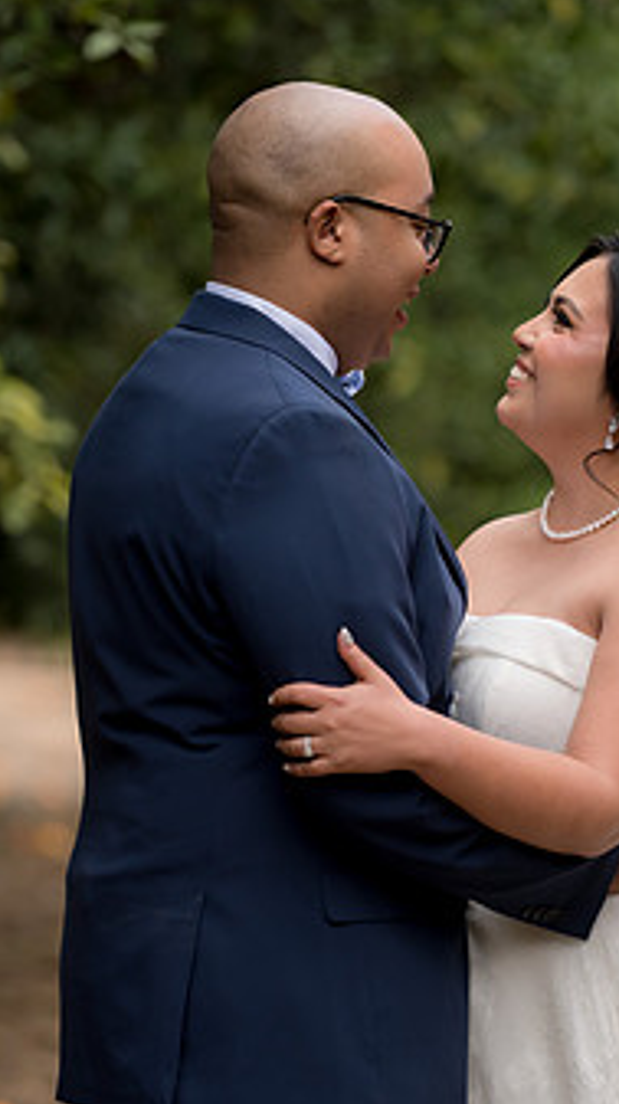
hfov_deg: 6.2
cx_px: 409
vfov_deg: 11.0
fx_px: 5732
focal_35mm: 196
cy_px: 695
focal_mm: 140
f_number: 2.8
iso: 640
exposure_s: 1/500
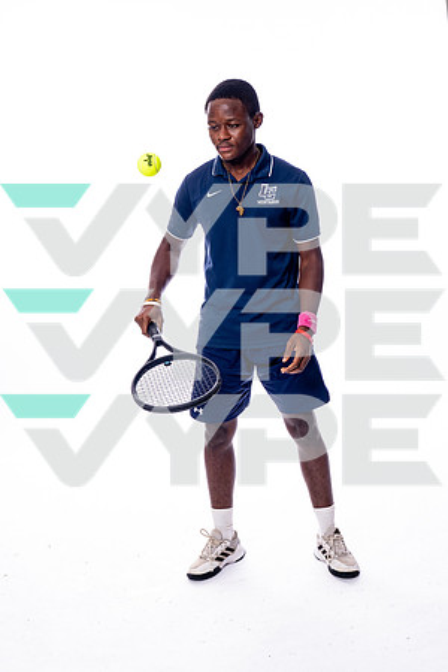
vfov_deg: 36.2
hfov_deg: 24.6
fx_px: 1027
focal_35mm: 55
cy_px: 336
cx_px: 224
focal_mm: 55
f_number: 8
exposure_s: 1/250
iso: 400
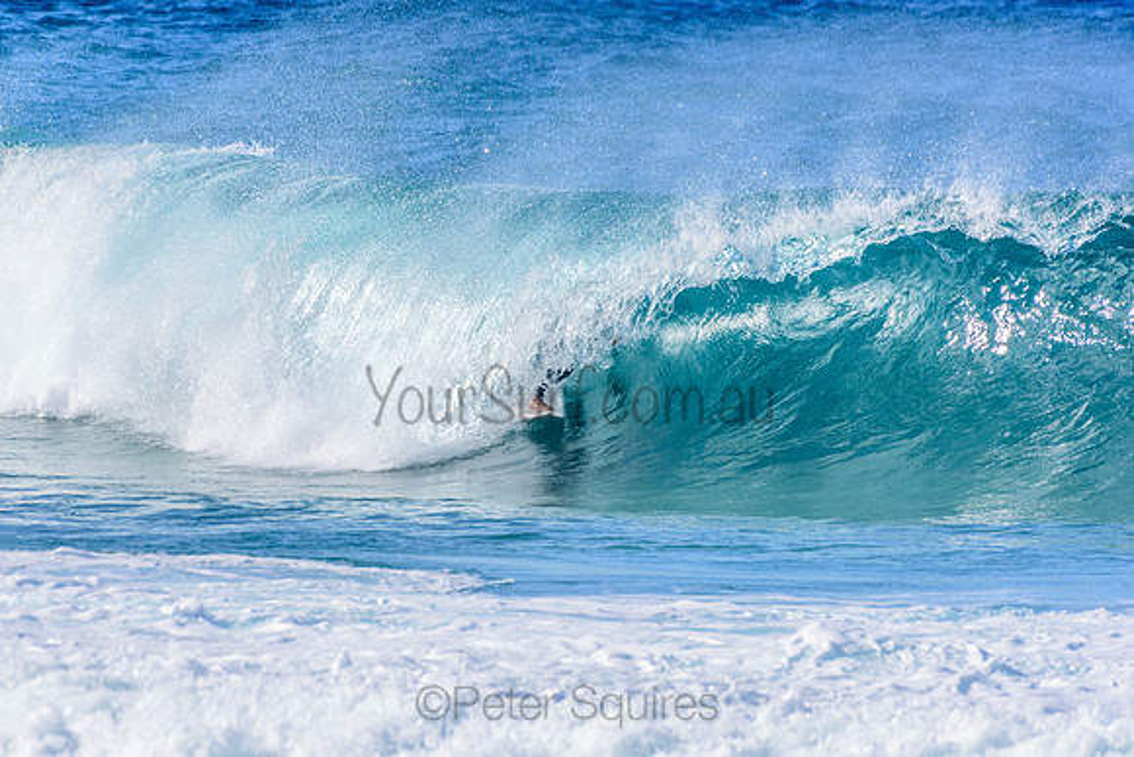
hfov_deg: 2.7
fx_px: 23629
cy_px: 378
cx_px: 567
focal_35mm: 750
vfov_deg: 1.8
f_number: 5.6
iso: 250
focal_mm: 500
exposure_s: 1/2000
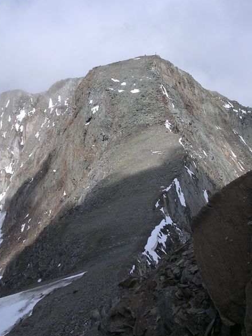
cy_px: 161
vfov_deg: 38.2
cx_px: 120
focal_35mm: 50
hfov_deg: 29.1
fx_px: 485
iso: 100
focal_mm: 7.1
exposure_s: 1/395
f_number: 6.1
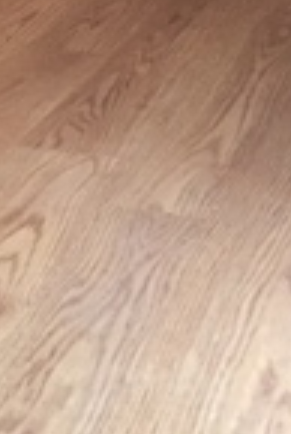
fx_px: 1258
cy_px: -156
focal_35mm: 104
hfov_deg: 12.6
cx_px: -134
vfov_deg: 18.1
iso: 200
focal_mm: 4.15
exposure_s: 1/30
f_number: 2.2
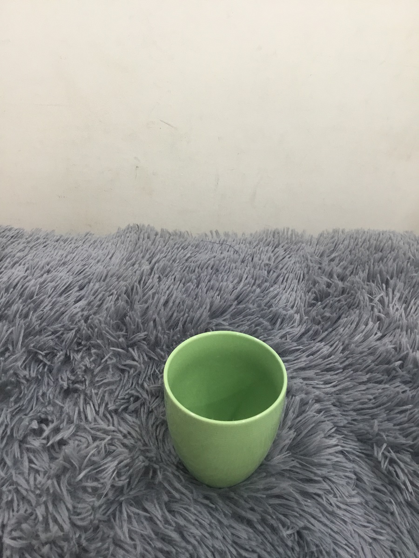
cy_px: 279
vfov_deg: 58.4
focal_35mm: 31
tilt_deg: -36.8
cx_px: 210
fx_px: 500
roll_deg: +0.4
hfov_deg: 45.4
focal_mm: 3.3
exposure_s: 1/33
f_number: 2.4
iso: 100
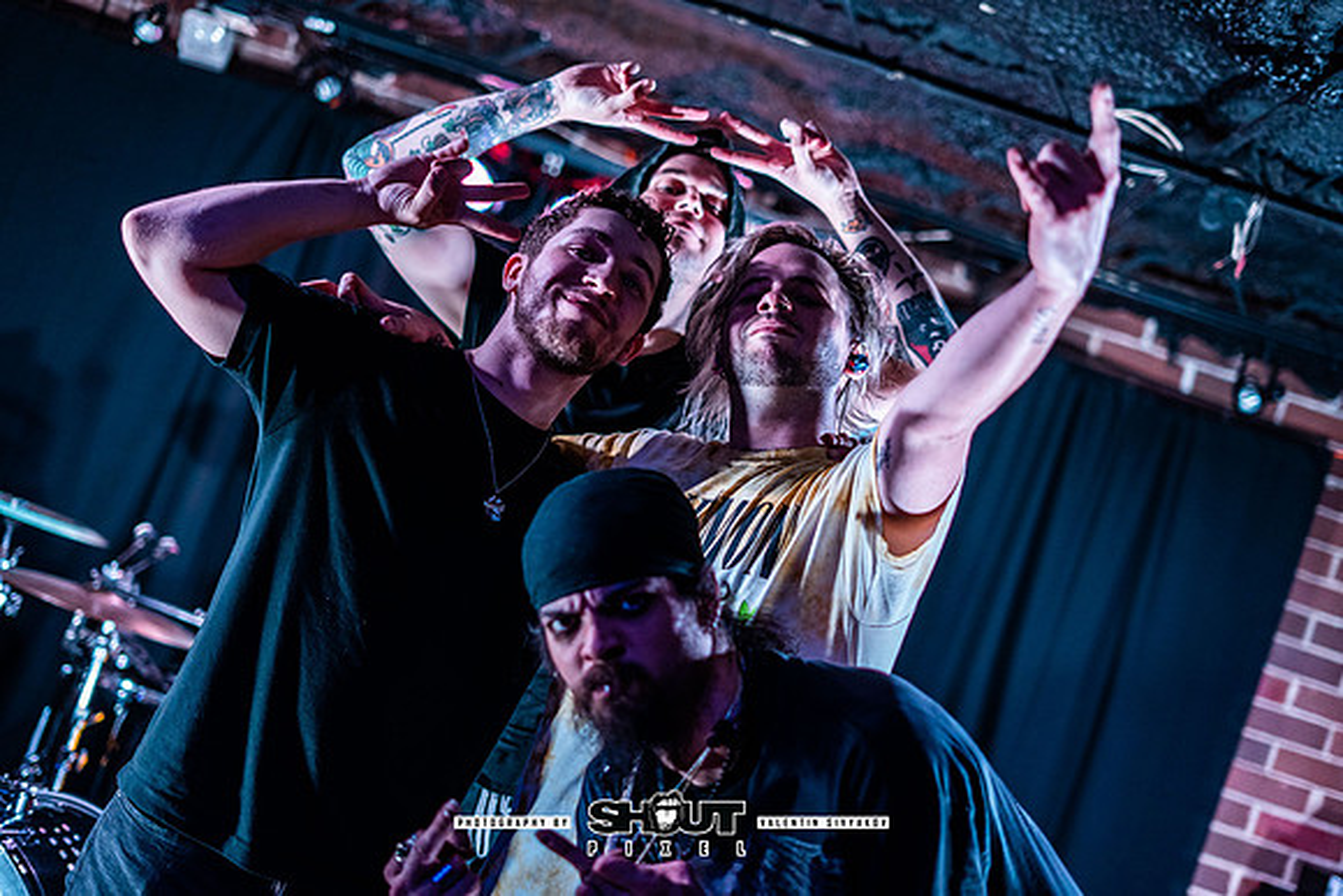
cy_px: 448
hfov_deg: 39.6
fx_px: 1866
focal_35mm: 50
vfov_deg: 27.0
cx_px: 672
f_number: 2
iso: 2000
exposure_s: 1/250
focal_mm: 50
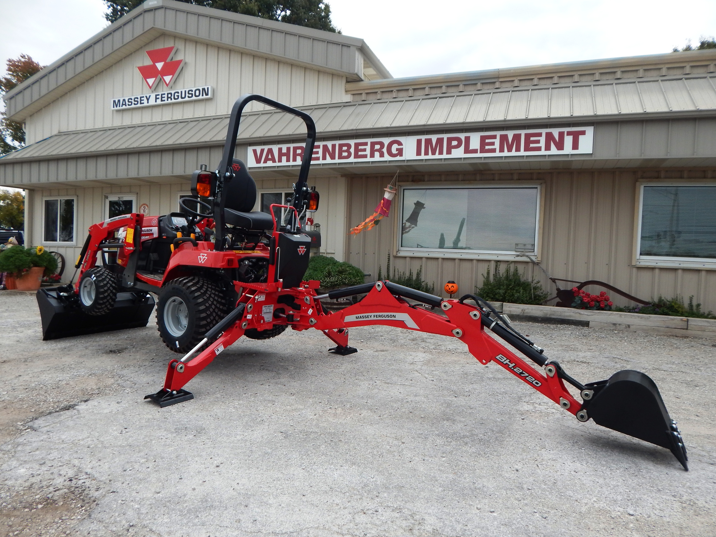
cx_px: 358
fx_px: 455
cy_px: 268
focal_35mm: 22
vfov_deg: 61.1
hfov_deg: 76.4
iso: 125
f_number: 3
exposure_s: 1/500
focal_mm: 4
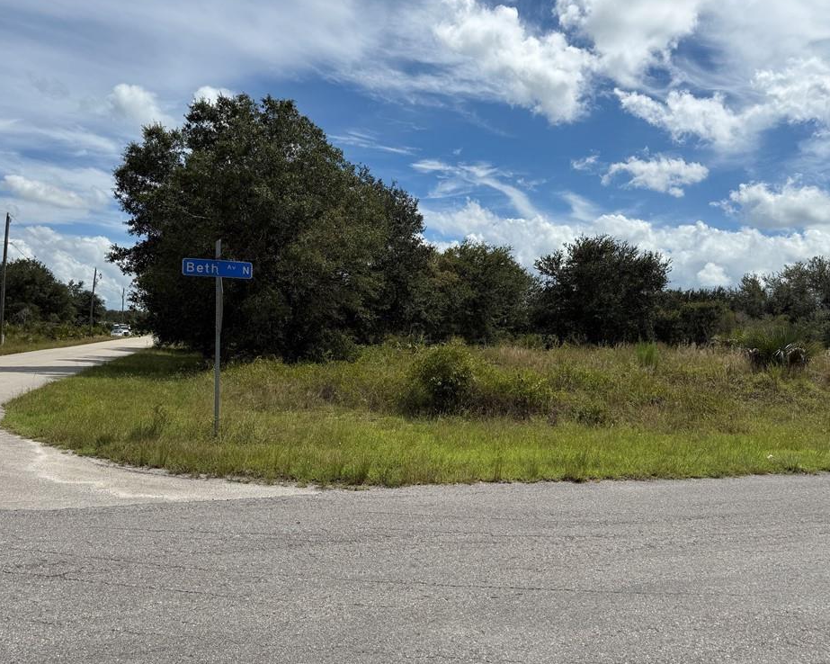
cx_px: 413
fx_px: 639
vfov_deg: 54.9
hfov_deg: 66.0
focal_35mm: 26
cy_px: 335
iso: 80
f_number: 1.78
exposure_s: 1/8130
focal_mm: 6.76
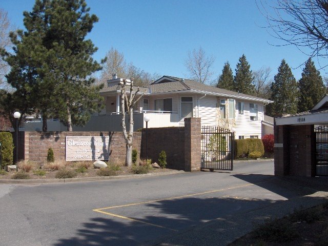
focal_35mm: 39
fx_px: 370
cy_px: 123
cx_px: 164
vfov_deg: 36.8
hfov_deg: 47.9
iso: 100
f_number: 4.8
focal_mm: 8
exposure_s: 1/741
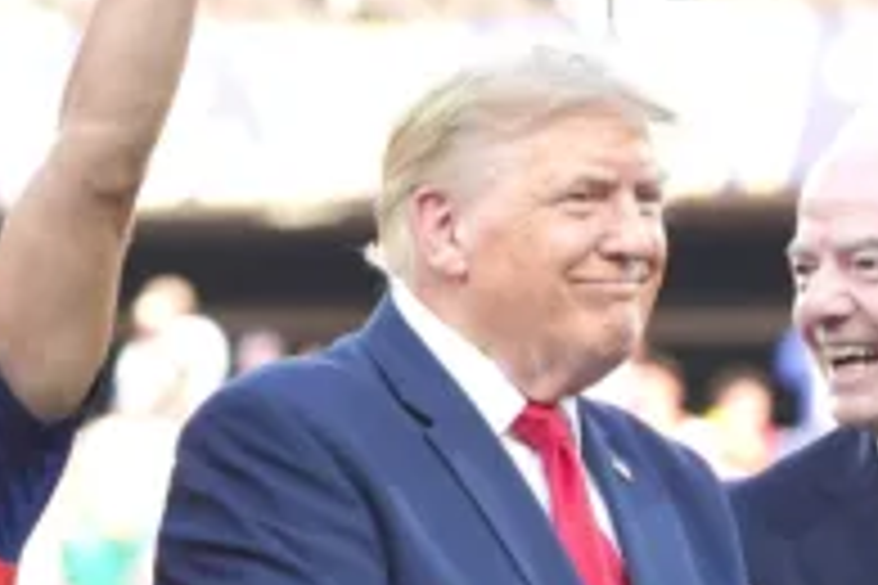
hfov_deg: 2.7
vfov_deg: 1.8
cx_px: -320
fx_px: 18729
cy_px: 441
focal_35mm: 768
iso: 1000
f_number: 6.3
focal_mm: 200
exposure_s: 1/1000
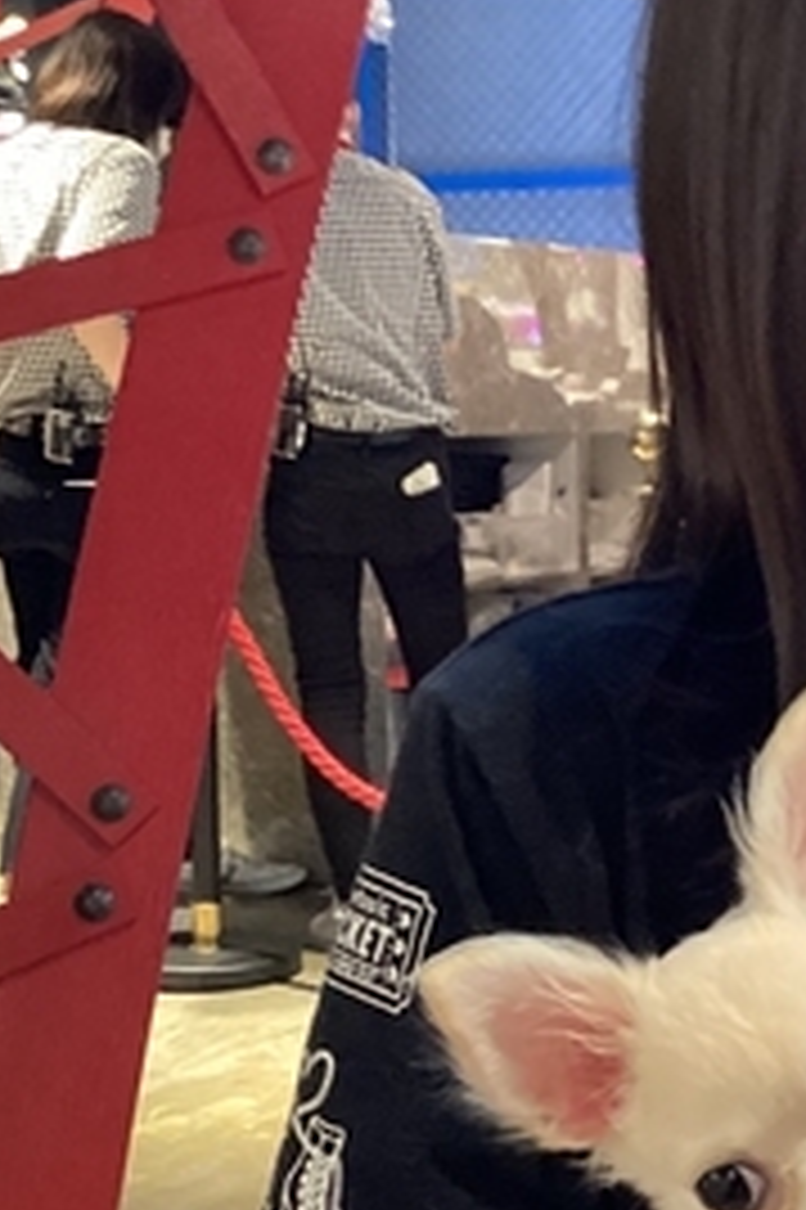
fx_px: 2421
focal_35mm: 72
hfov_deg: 18.3
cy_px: 819
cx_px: 838
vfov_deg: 27.9
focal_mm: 3.3
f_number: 2.4
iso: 320
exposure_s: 1/40
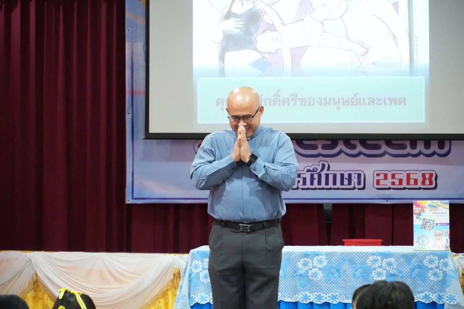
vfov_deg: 8.5
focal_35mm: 162
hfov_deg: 12.7
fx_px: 2088
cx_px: 232
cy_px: 154
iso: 10000
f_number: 5.6
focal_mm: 108
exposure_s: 1/125
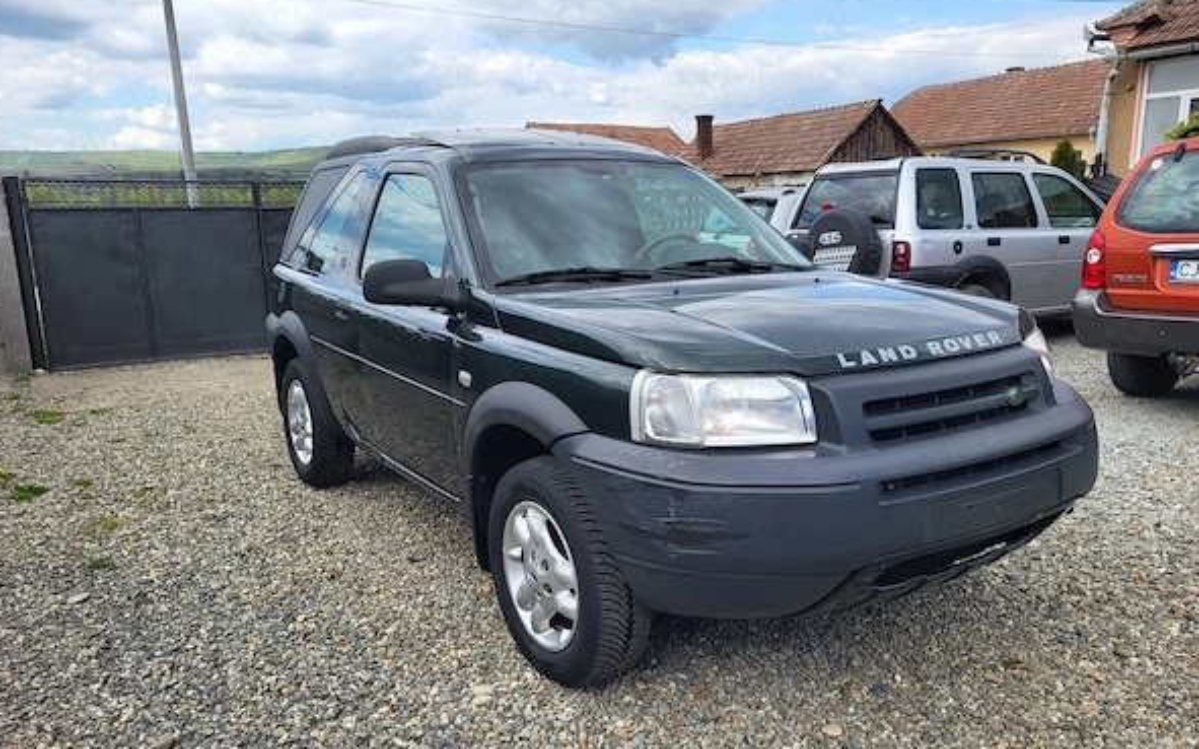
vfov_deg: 44.4
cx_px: 594
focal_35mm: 28
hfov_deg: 66.5
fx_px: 915
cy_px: 426
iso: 40
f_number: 1.8
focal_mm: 5.4
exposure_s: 1/1073
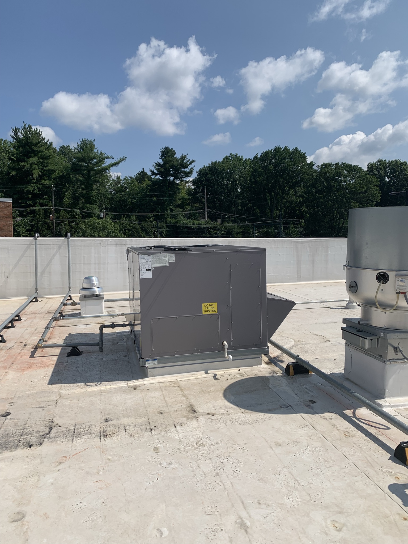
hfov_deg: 53.1
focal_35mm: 26
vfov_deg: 67.3
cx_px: 204
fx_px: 409
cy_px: 272
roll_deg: -1.4
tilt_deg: -3.8
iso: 25
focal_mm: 4.25
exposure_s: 1/5128
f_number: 1.8
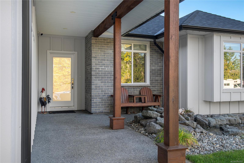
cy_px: 82
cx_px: 122
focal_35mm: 30
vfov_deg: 43.6
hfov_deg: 61.9
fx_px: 203
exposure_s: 1/80
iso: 200
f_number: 10
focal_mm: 20
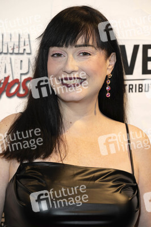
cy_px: 114
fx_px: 662
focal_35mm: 105
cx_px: 76
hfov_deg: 13.0
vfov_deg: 19.5
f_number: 5.6
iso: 800
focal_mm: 105
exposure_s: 1/200
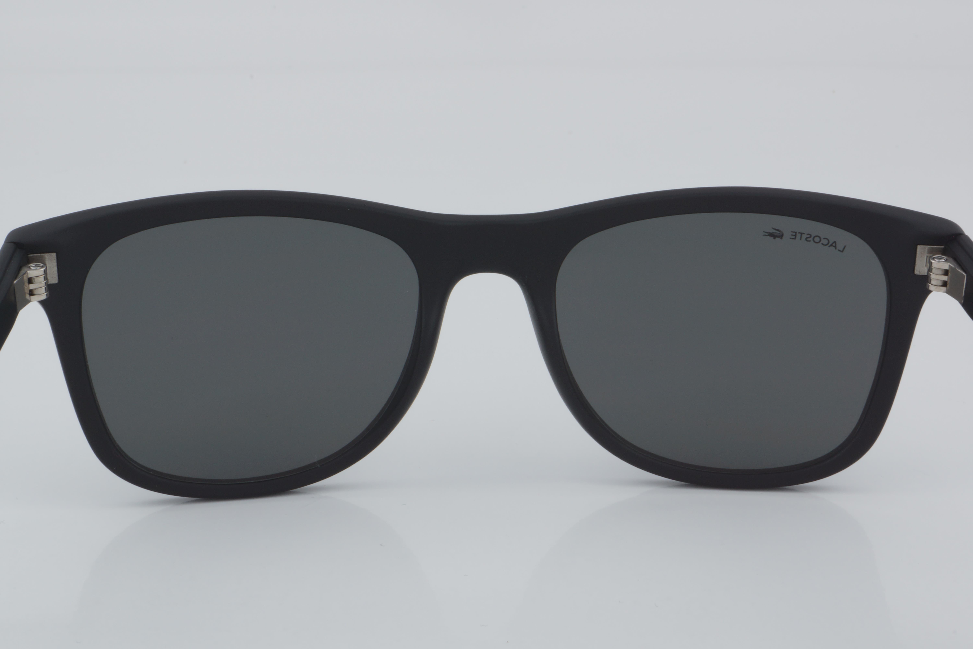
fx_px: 2230
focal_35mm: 82
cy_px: 324
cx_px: 486
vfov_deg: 16.6
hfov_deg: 24.6
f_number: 32
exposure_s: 1/4
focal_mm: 55
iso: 100
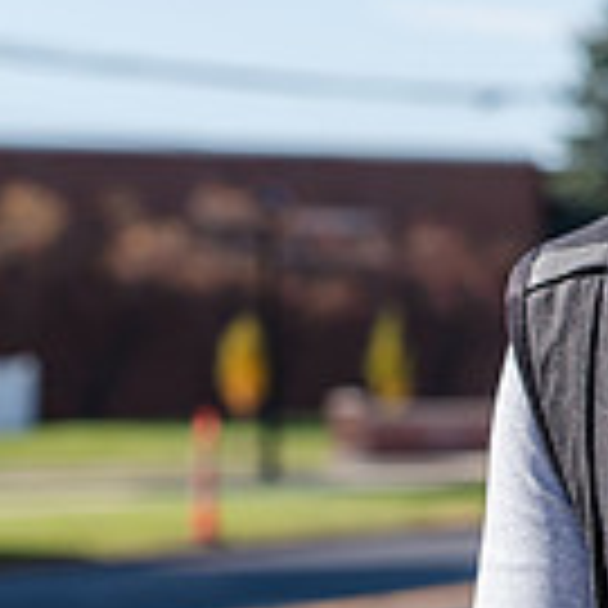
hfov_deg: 6.8
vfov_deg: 6.8
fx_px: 5067
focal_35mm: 255
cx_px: 797
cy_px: -92
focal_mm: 70
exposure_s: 1/400
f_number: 5.6
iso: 160
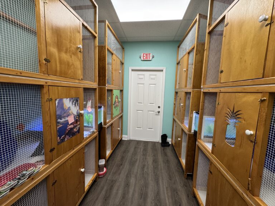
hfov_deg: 102.1
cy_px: 103
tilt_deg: -6.0
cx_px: 138
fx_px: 111
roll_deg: -2.0
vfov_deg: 85.7
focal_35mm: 14
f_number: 2.2
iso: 160
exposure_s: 1/120
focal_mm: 2.22
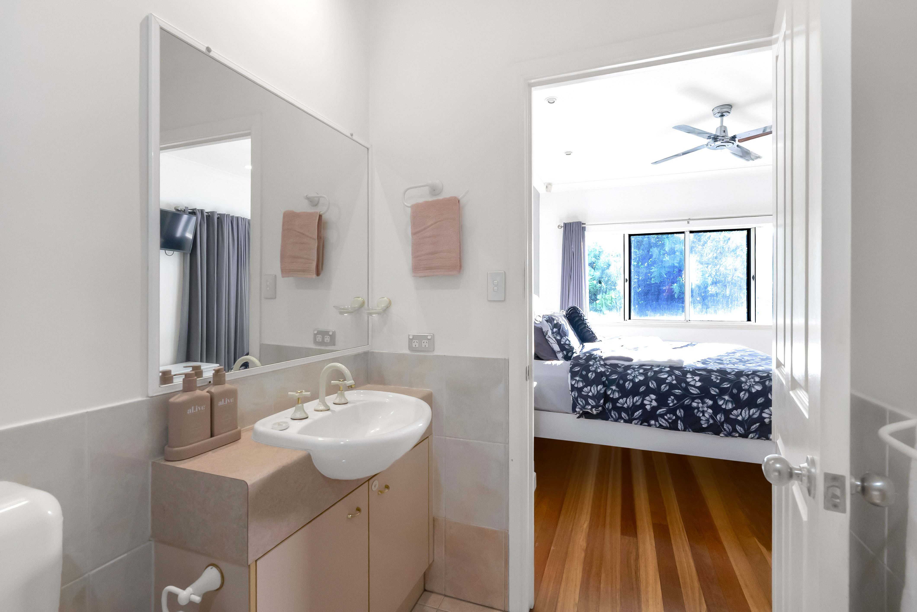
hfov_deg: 96.7
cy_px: 306
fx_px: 408
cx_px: 458
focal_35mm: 16
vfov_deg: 73.8
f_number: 8
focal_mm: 16
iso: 2500
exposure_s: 1/160
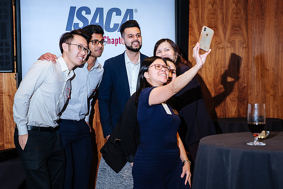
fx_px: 587
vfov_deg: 18.3
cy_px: 100
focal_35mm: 75
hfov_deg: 27.1
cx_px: 136
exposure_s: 1/125
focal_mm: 44.1
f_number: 4
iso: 640
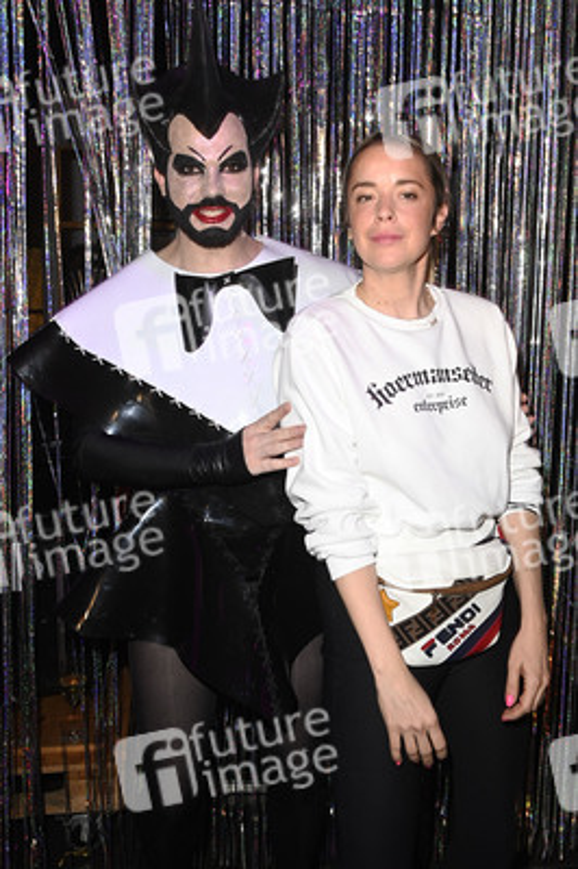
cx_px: 289
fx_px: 700
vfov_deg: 63.7
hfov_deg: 44.9
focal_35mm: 29
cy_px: 434
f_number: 5.6
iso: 2000
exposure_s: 1/50
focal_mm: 29
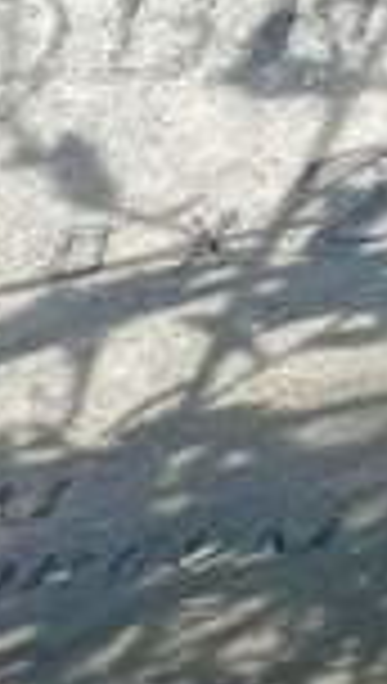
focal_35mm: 143
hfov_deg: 8.4
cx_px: -108
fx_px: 2597
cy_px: 32
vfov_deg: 14.8
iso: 113
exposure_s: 1/992
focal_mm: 4.76
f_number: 1.69
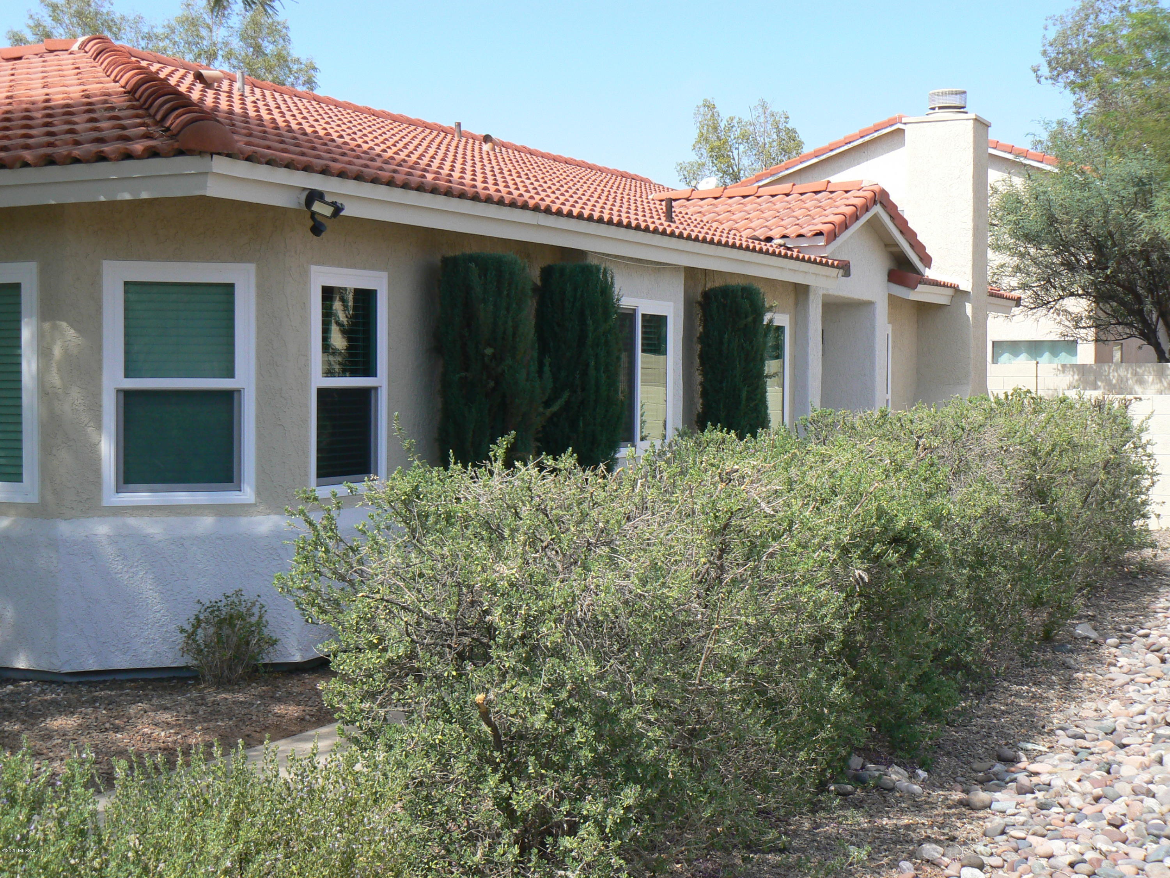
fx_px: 1859
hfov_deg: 34.9
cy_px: 439
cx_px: 585
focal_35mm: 55
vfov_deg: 26.6
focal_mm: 9.2
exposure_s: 1/250
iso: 80
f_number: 5.6
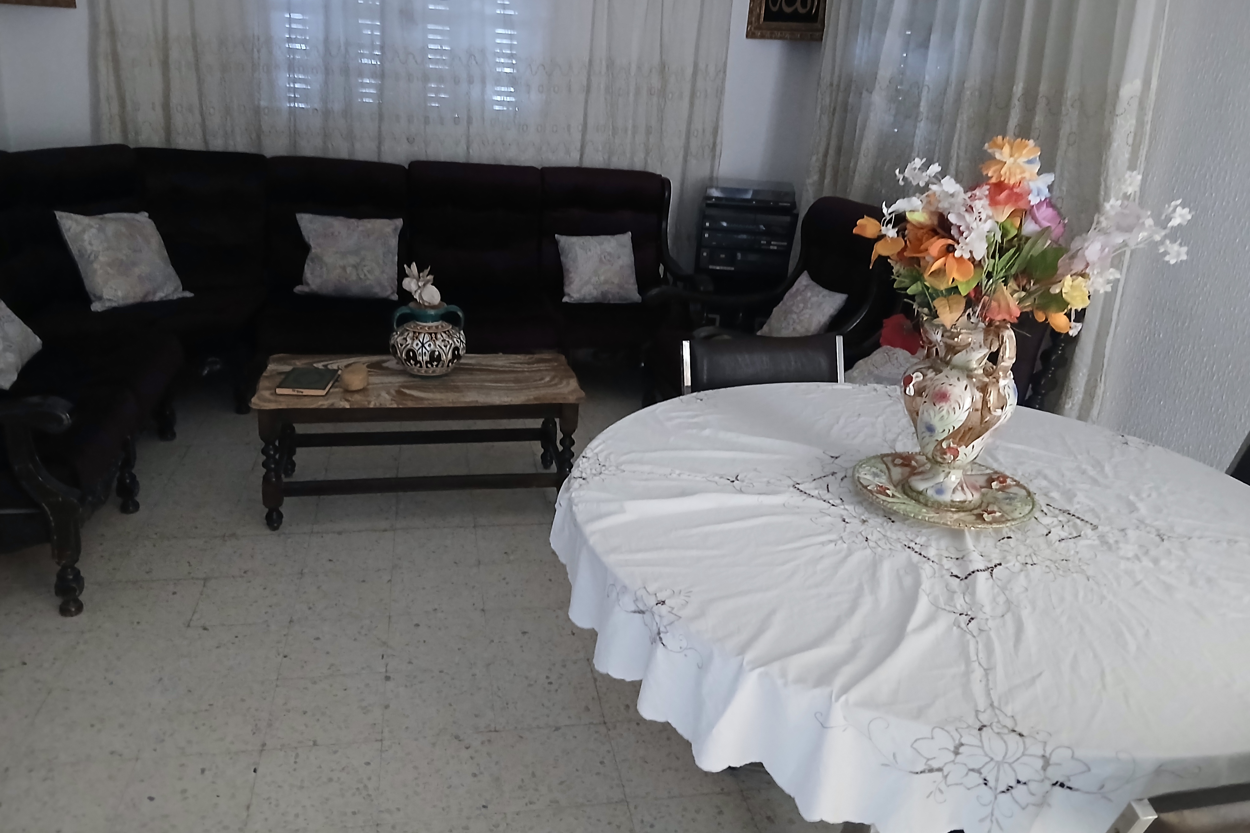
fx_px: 972
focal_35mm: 28
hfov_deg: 65.5
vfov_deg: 46.3
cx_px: 622
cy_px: 364
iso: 1000
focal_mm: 3.98
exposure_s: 1/16.7
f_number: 1.8
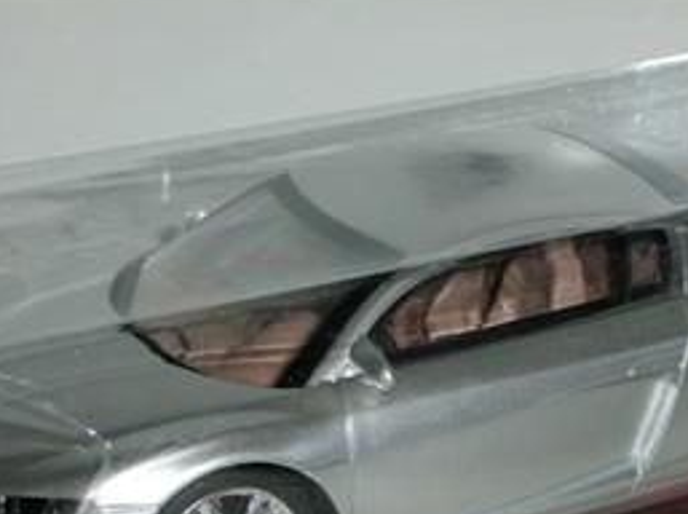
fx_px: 2461
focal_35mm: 124
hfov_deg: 15.9
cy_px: 431
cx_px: 418
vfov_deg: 11.9
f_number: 4.2
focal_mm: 12.6
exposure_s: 1/60
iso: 100
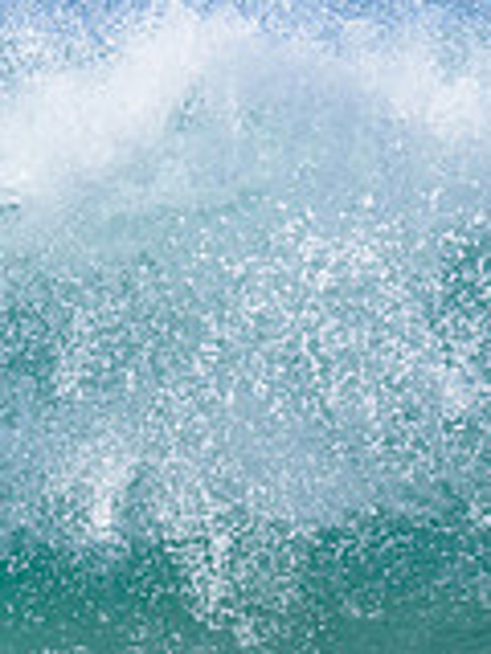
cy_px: 168
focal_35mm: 2659
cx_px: -180
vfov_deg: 0.7
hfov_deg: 0.6
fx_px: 50288
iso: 450
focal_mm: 560
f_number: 11
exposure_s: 1/800
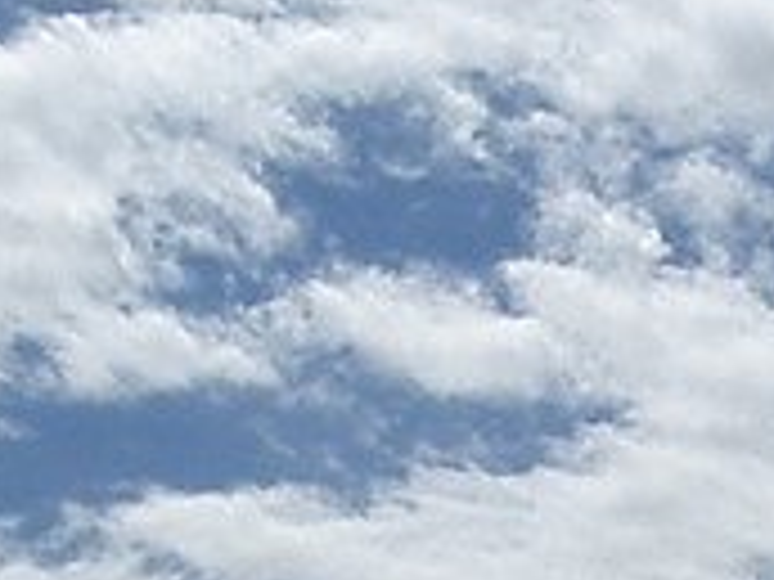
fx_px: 4651
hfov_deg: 9.5
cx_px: 616
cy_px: 737
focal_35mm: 208
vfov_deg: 7.1
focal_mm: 5.8
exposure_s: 1/2000
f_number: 4.3
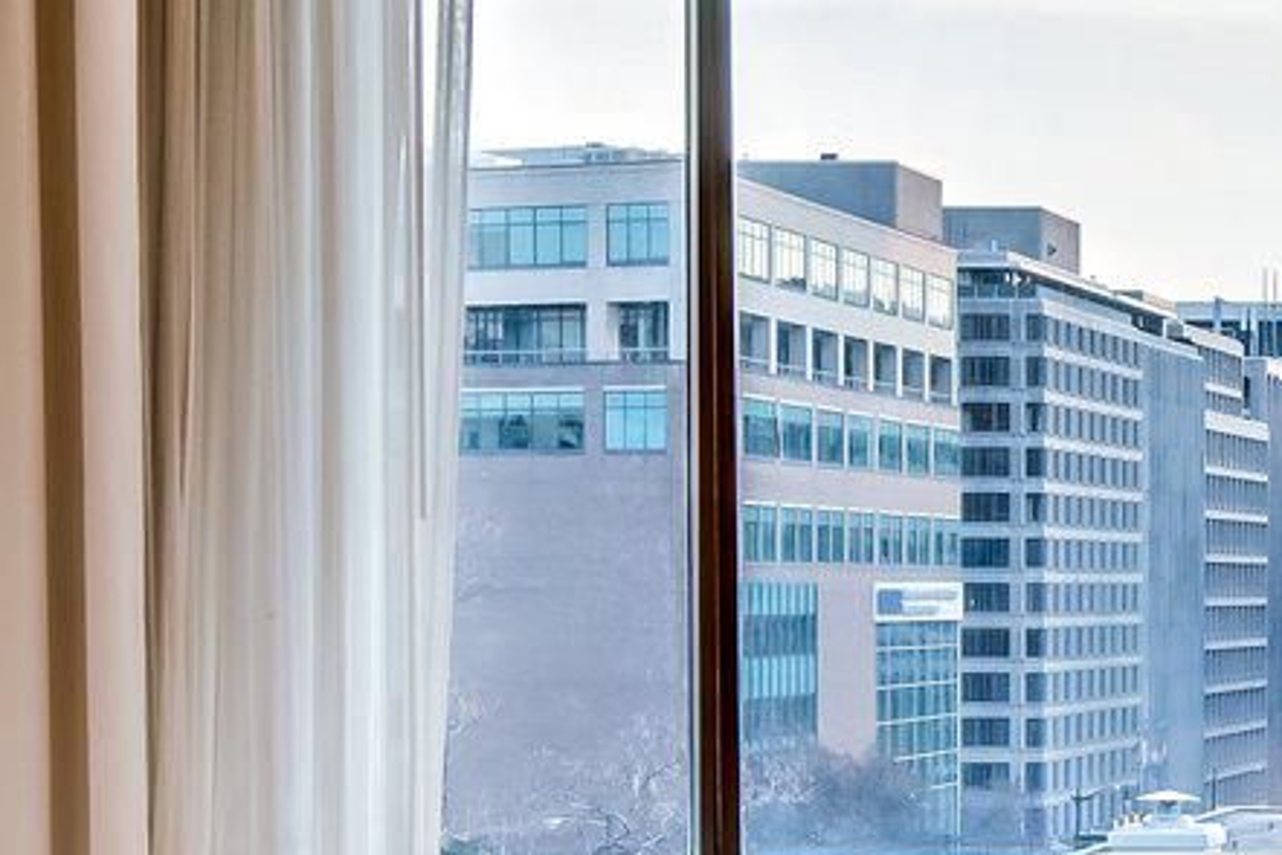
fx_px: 4951
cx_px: 1734
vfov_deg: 9.8
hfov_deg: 14.1
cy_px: 816
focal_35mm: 139
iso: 250
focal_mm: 30
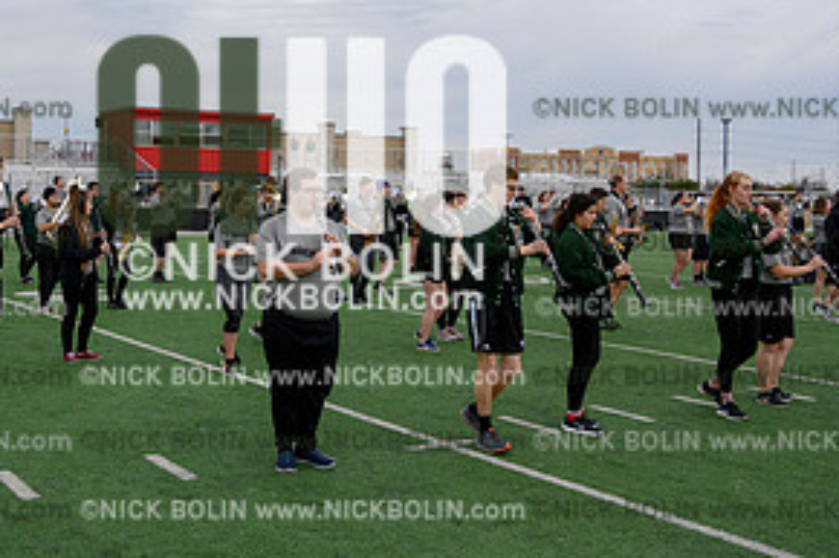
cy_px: 175
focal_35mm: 48
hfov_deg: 40.8
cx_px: 301
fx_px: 1118
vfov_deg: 27.8
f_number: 4
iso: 200
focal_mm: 24
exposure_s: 1/800
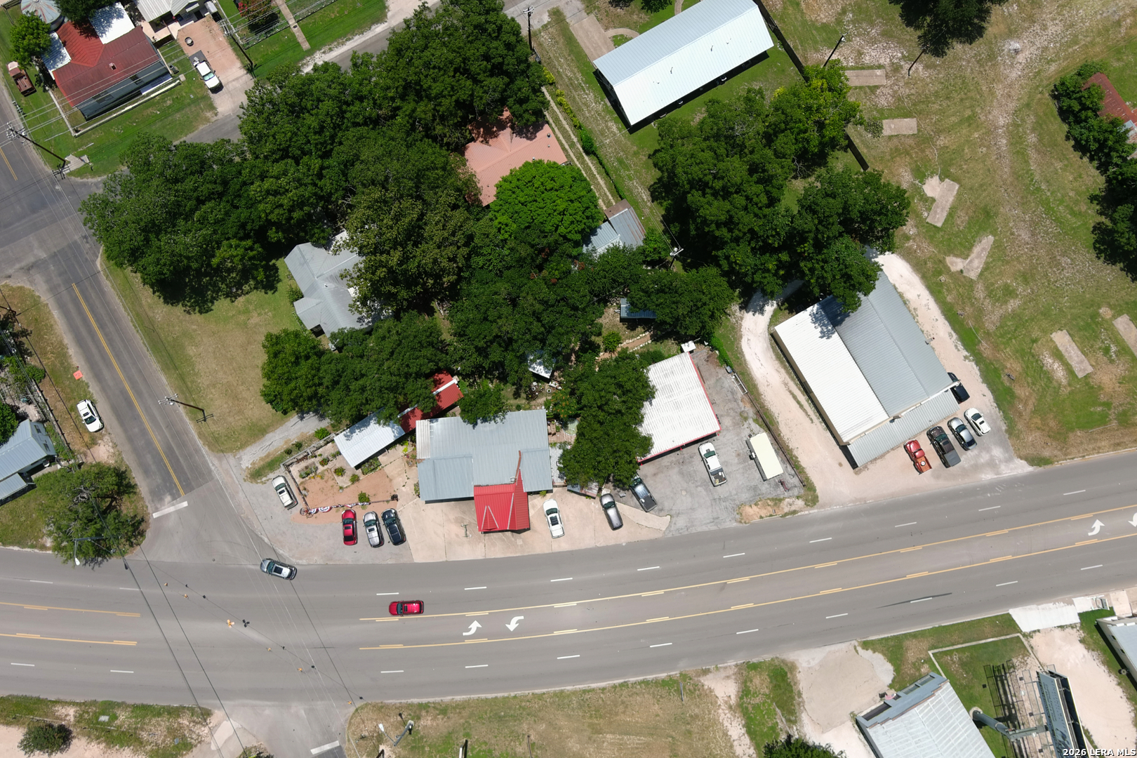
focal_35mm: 29
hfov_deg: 63.7
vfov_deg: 45.0
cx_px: 568
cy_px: 379
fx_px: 916
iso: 100
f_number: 2.8
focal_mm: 10.6
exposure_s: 1/2000
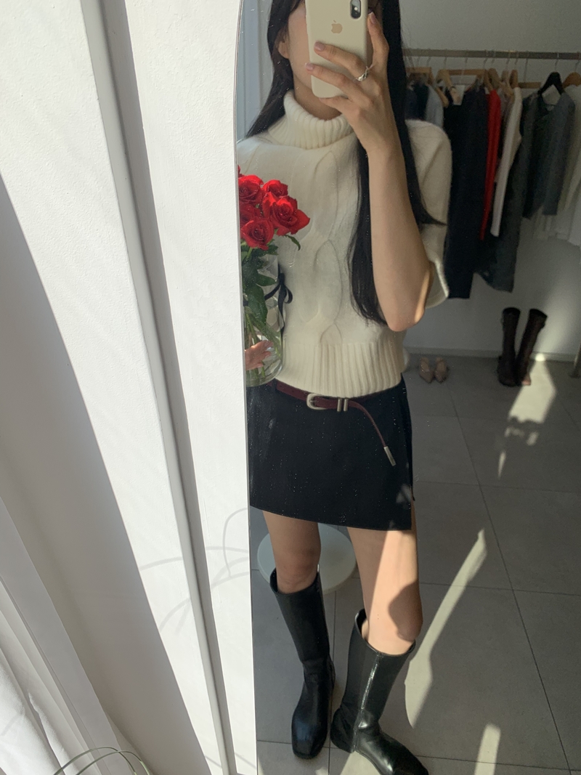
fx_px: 582
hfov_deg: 53.1
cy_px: 388
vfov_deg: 67.3
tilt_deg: -38.4
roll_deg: -0.9
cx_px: 290
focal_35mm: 26
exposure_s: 1/1953
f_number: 1.8
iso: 25
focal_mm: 4.25
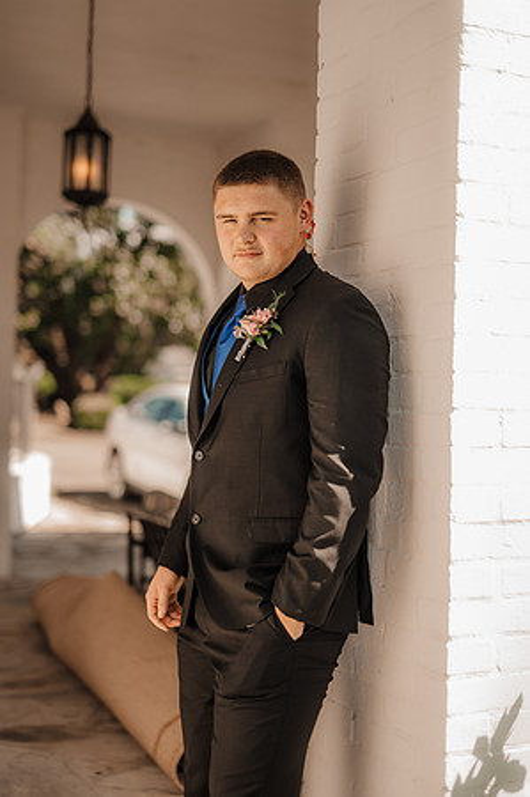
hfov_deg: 26.9
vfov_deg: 39.6
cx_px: 265
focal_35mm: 50
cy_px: 398
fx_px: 1107
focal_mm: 50
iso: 100
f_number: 1.4
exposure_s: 1/1600
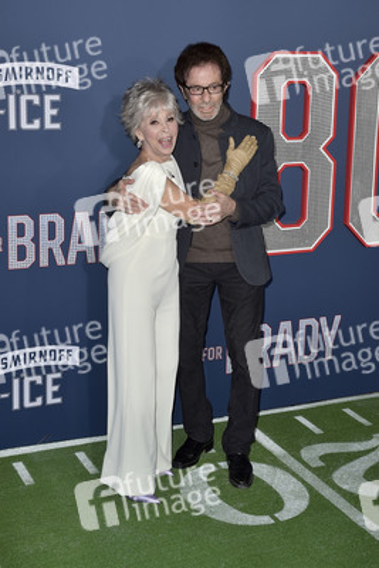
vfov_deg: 41.1
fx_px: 757
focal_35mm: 48
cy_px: 284
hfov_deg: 28.1
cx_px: 190
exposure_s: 1/250
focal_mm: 48
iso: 500
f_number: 6.3
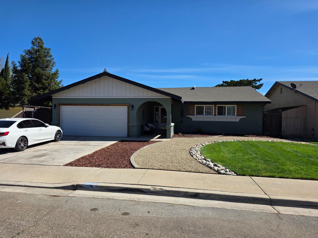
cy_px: 119
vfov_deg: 58.9
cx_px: 159
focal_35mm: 23
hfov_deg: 73.9
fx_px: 211
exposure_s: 1/6355
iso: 80
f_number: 1.7
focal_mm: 6.3
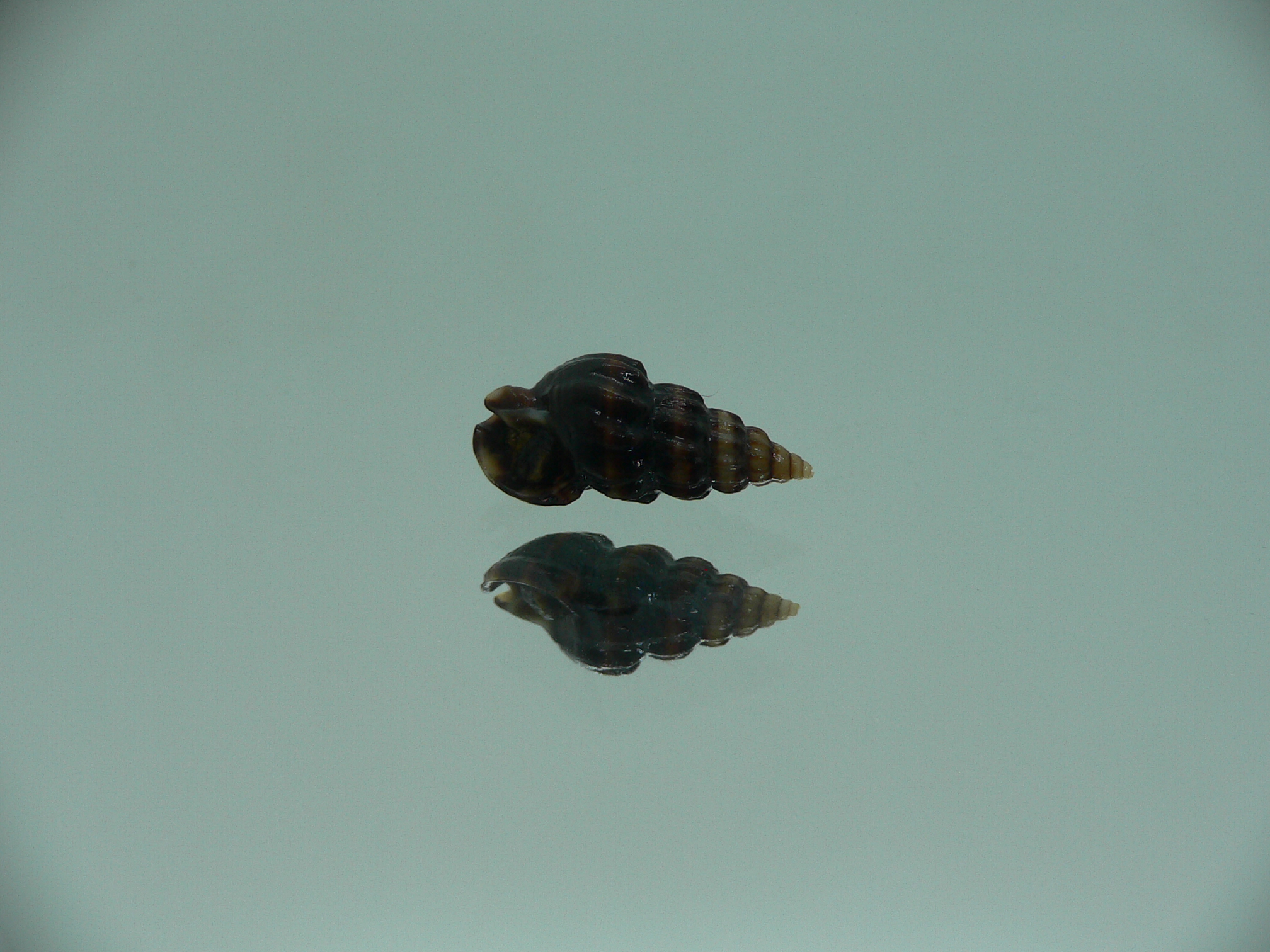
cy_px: 476
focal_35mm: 35
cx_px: 635
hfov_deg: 52.6
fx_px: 1284
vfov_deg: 40.7
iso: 80
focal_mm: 4.6
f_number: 2.8
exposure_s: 1/60
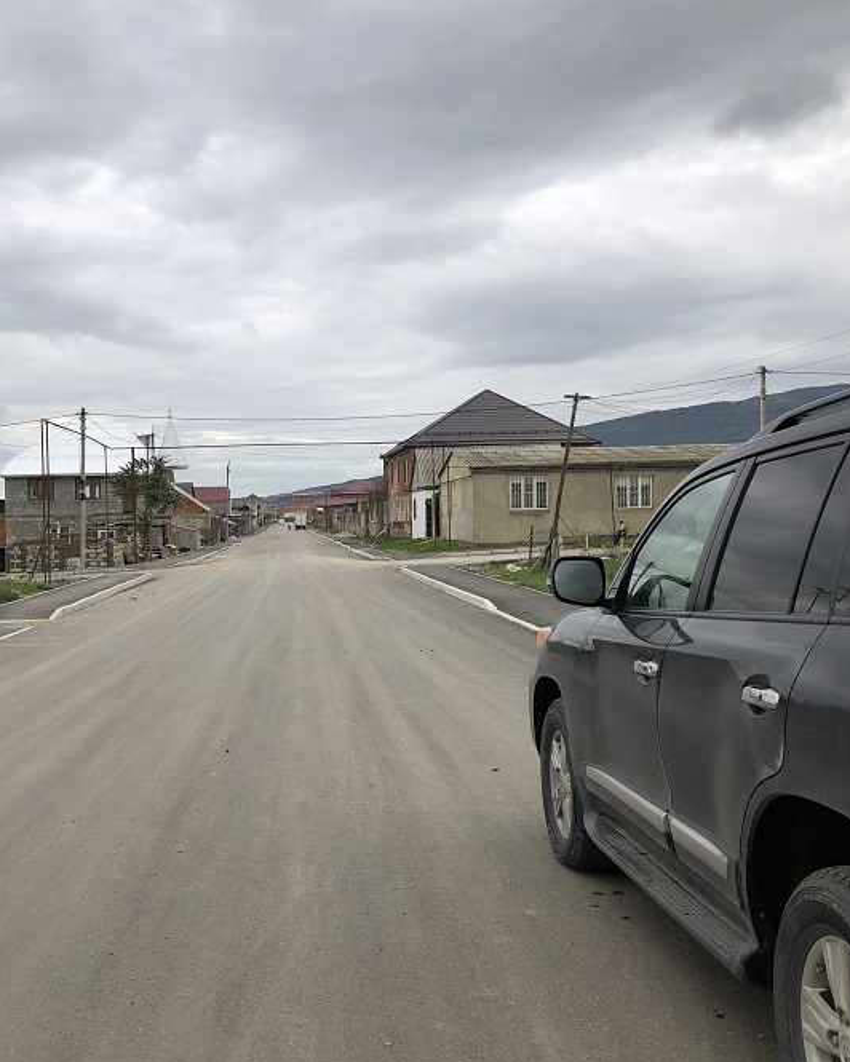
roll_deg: +0.2
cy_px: 536
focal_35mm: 37
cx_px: 257
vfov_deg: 49.1
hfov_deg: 39.5
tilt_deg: -0.7
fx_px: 1163
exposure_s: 1/1297
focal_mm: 3.99
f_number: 1.8
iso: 20
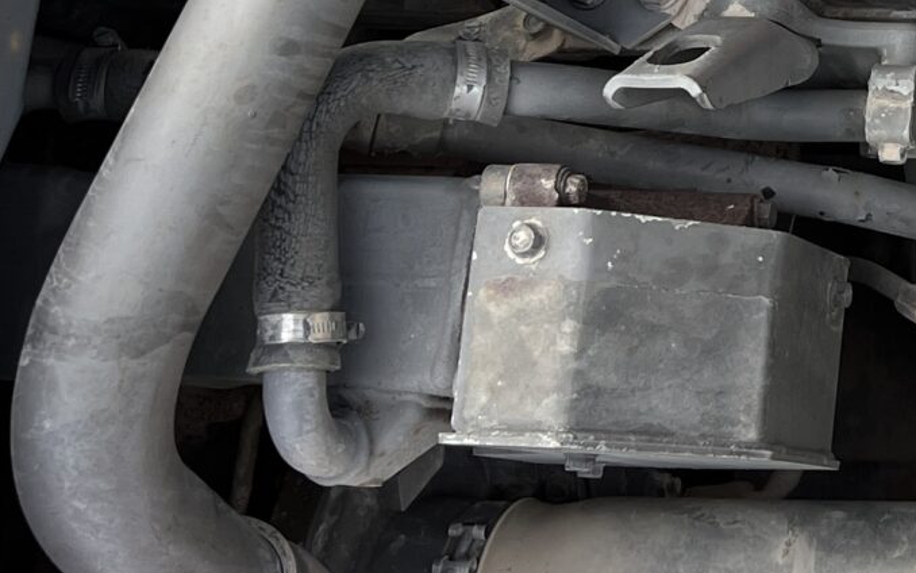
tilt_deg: -73.8
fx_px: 2597
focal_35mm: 104
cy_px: -218
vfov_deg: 12.1
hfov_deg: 18.3
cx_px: 1265
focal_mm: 5.7
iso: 50
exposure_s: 1/853
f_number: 1.5
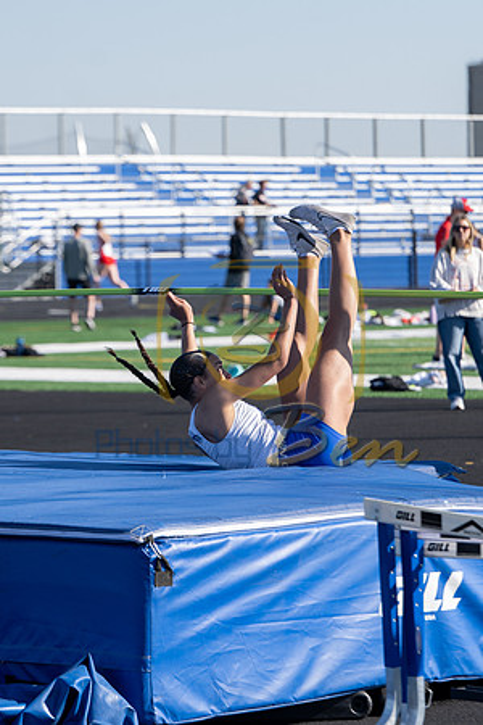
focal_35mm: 187
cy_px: 362
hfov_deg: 7.3
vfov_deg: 11.0
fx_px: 3763
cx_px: 242
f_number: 4
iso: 200
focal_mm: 125
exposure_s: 1/1000
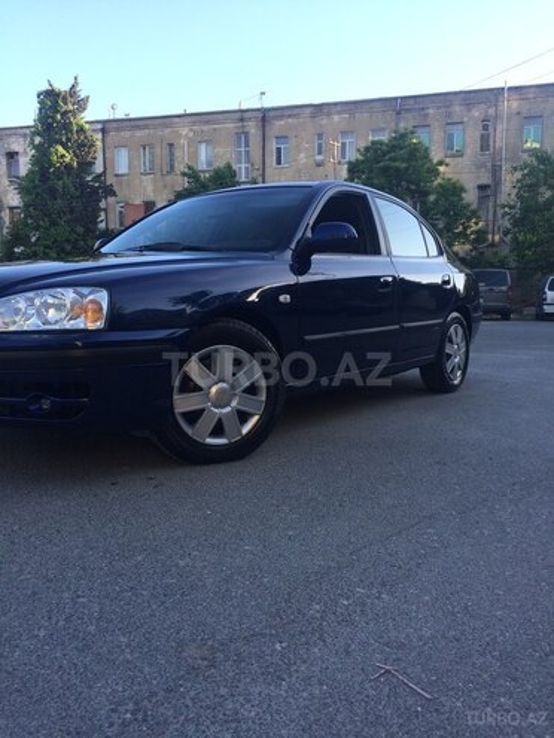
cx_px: 277
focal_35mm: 29
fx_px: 619
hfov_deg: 48.2
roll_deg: +1.5
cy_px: 369
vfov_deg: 61.7
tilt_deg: -7.5
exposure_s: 1/383
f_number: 2.2
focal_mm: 4.15
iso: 32
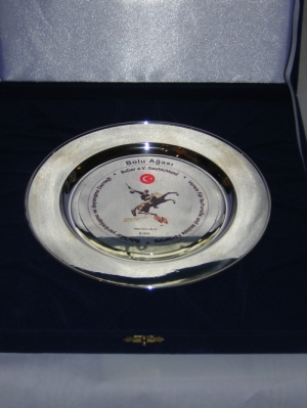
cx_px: 154
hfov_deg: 19.2
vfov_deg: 25.3
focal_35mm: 77
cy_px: 204
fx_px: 909
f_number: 3.9
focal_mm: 10.1
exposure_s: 1/60.1
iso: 100
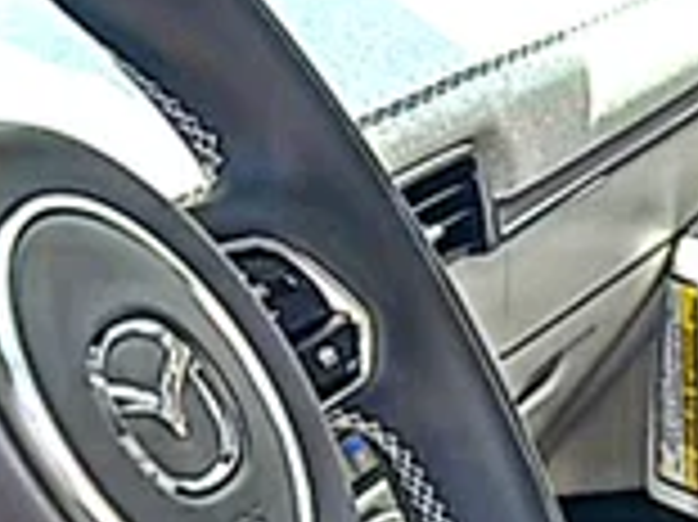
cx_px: 1450
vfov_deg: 11.7
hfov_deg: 14.2
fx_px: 2277
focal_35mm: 113
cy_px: 1046
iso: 80
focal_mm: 6.86
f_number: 1.78
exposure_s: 1/730
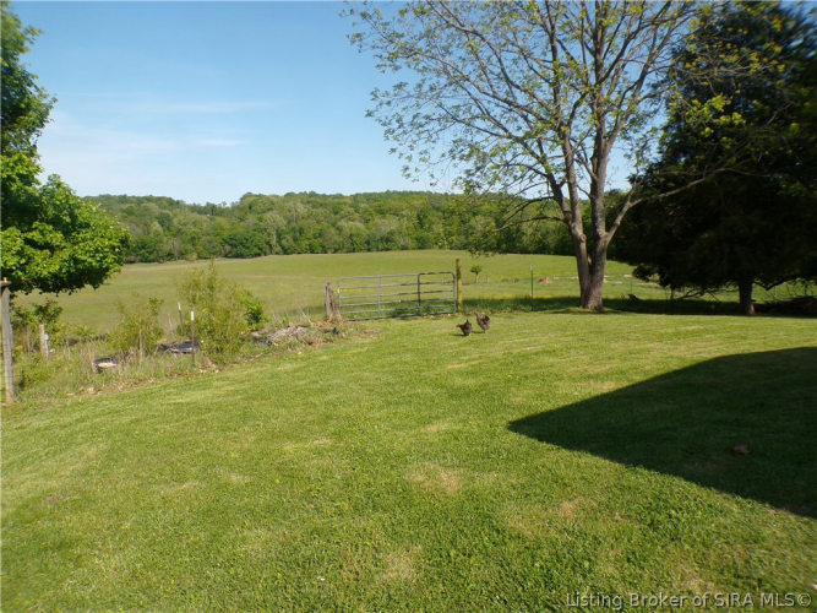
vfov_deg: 56.8
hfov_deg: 71.6
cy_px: 306
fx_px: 566
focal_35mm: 24
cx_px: 408
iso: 100
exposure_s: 1/320
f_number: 5.8
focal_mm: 4.3
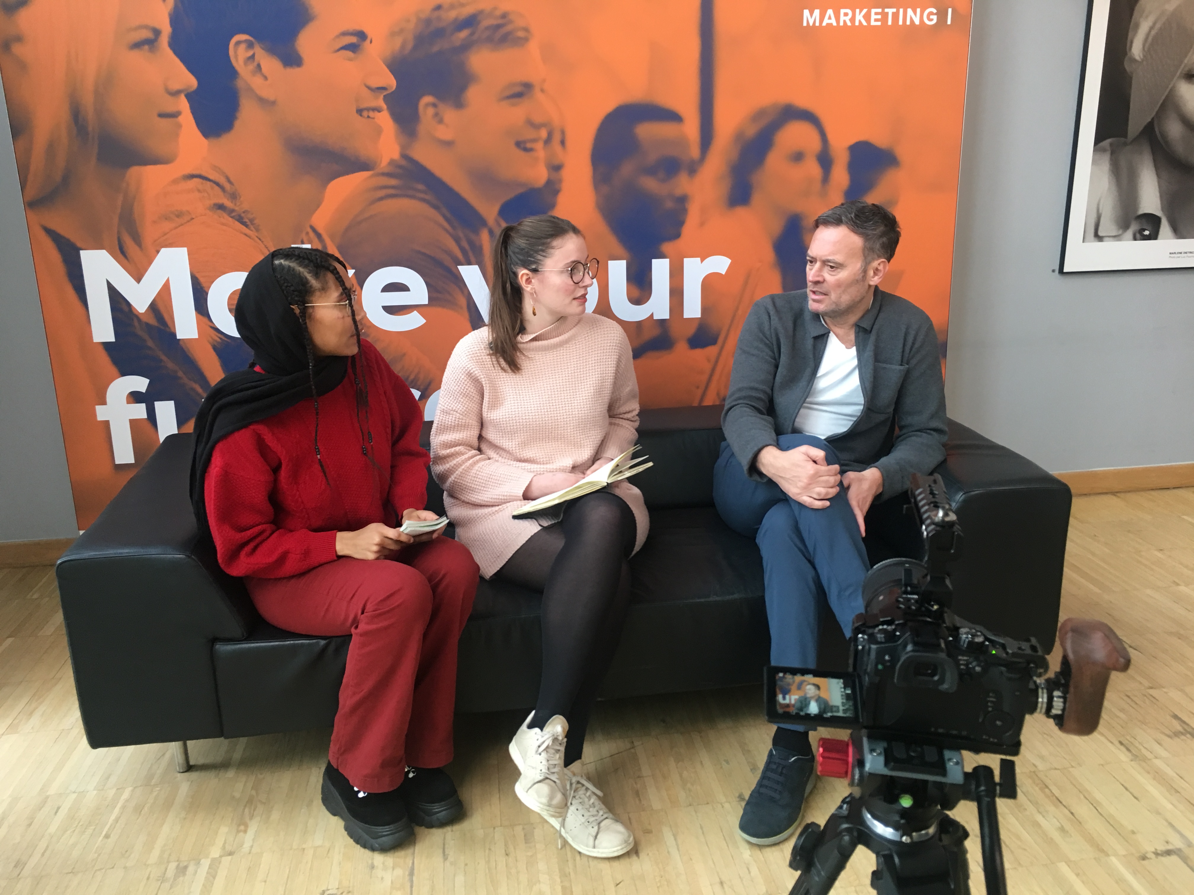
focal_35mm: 29
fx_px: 1000
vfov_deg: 48.2
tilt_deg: -16.4
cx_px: 597
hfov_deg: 61.7
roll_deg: +1.5
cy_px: 448
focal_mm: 4.15
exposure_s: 1/33
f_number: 2.2
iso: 64
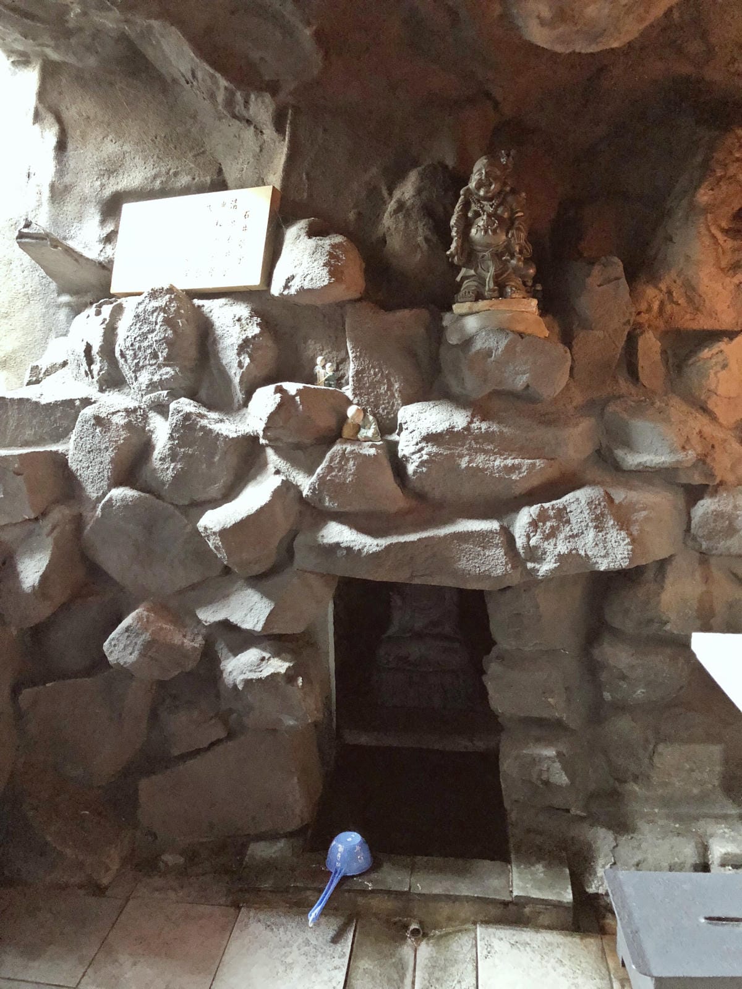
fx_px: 800
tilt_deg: -9.4
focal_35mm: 28
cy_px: 494
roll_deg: +0.8
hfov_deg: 49.7
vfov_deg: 63.4
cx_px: 371
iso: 250
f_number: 1.8
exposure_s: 1/4
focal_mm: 3.99
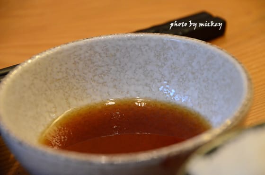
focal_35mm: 232
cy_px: 88
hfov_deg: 8.9
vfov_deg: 5.9
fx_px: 1707
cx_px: 132
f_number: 6
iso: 3200
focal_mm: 155
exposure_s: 1/30
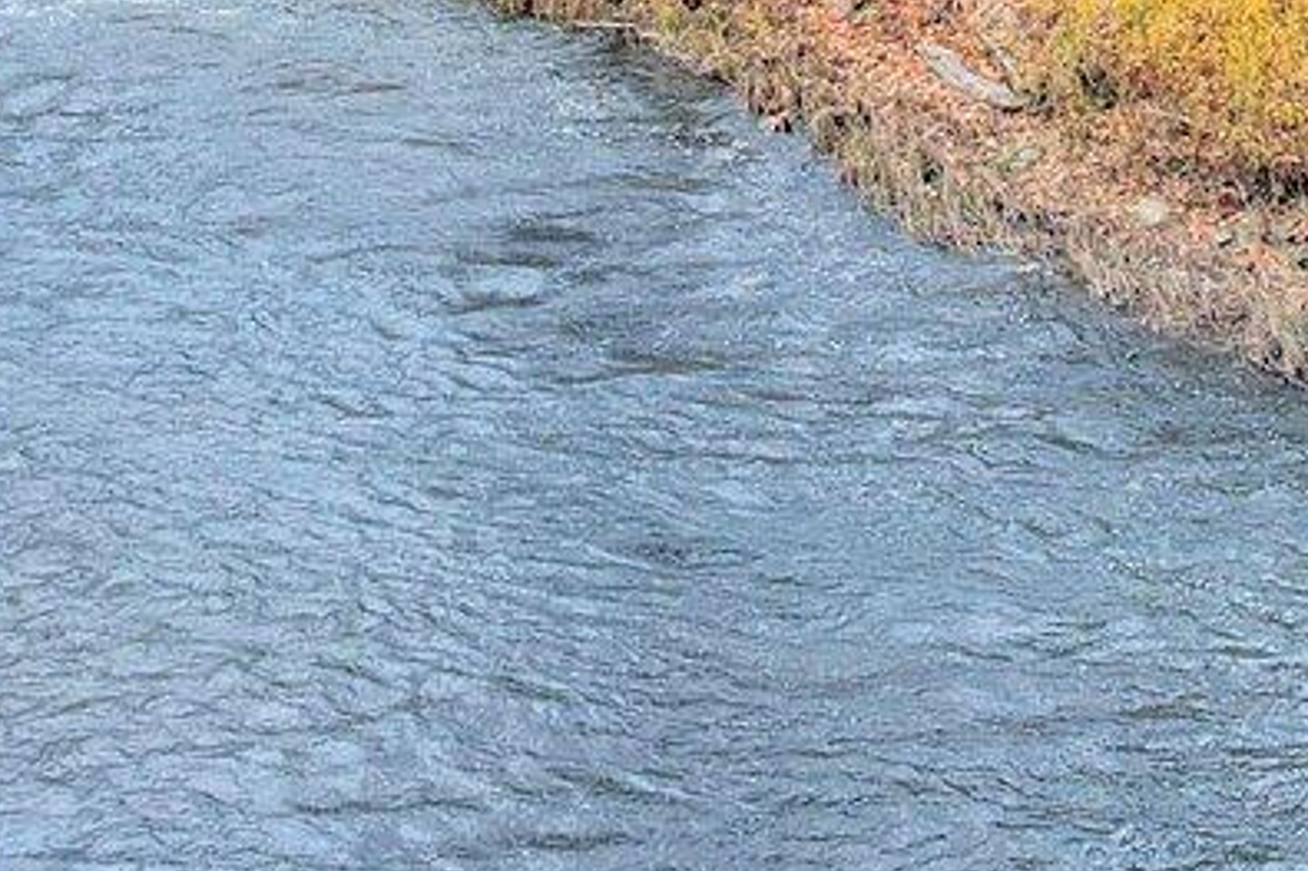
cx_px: 1282
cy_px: -1035
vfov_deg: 10.7
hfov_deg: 17.6
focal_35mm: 114
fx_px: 4140
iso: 100
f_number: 2.8
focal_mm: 8.38
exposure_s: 1/500
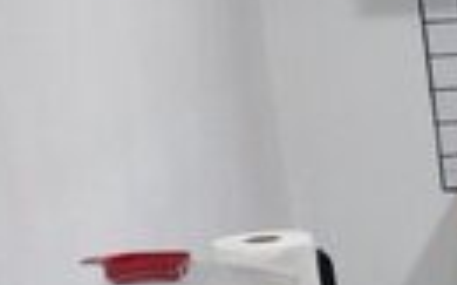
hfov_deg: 11.4
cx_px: 1151
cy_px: 260
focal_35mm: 147
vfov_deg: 8.9
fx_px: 1829
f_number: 1.7
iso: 338
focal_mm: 4.71
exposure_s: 1/30
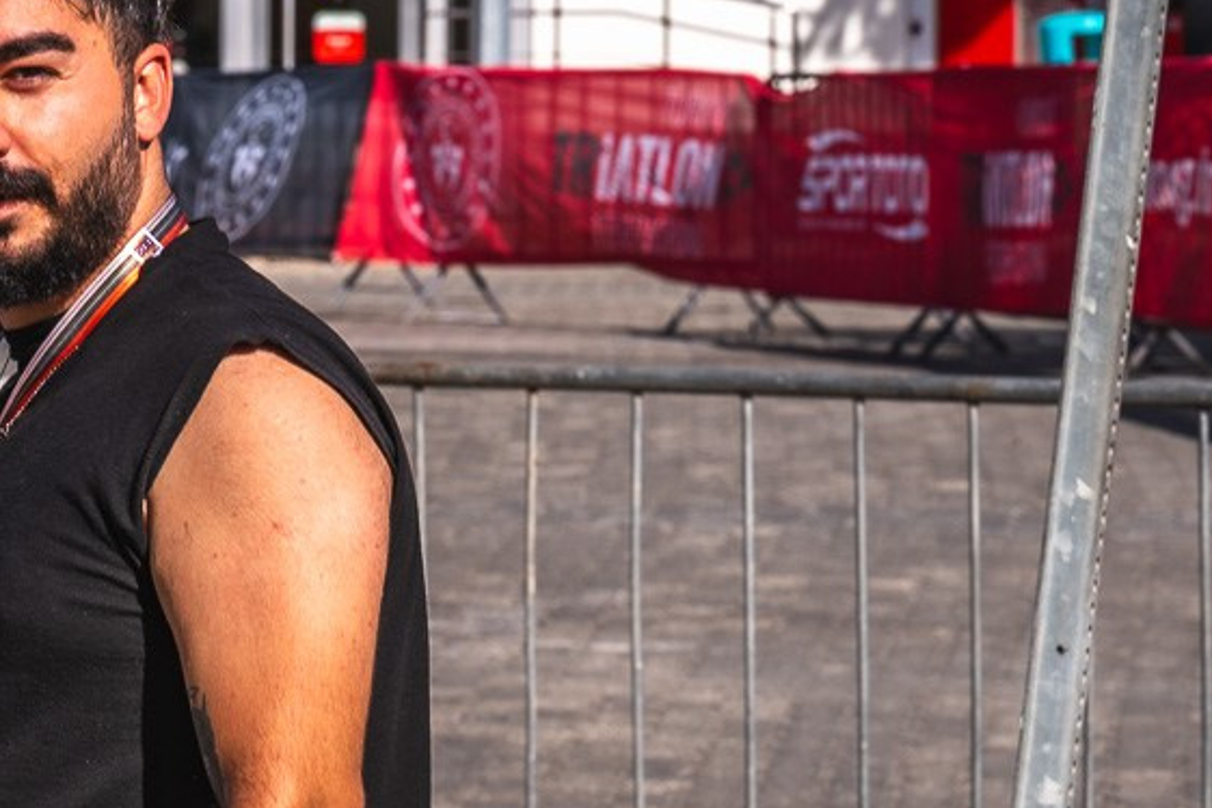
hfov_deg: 8.7
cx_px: -69
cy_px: 522
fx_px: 7911
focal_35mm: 235
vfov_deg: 5.8
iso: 32
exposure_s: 1/100
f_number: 11
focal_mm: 103
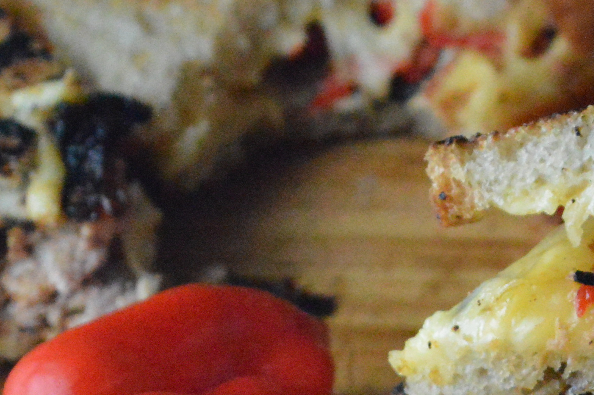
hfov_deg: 6.6
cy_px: 36
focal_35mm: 307
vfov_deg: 4.5
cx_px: 855
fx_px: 5058
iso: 6400
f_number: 5.6
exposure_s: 1/2500
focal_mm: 55
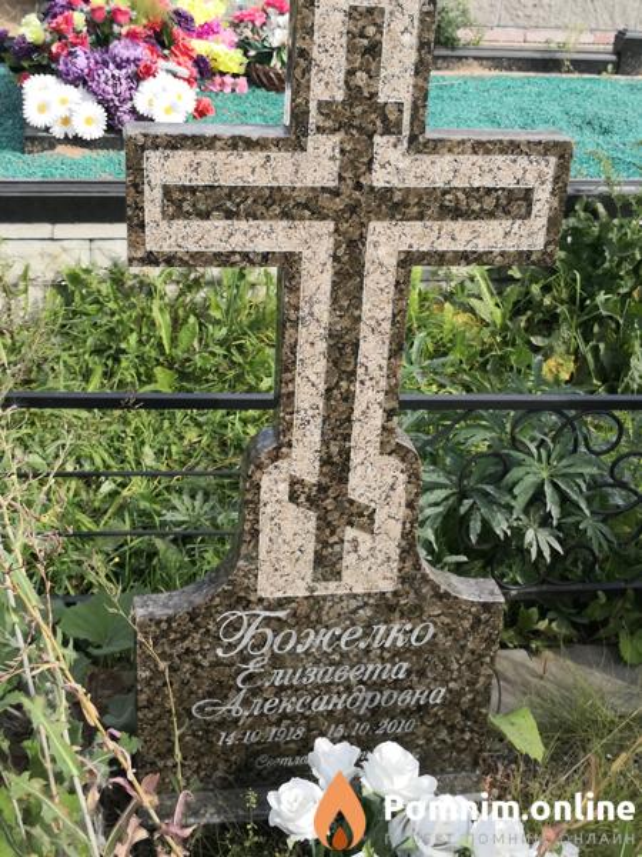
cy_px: 428
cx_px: 321
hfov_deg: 31.5
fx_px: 1138
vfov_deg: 41.2
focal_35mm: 46
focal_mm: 3.95
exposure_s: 1/1100
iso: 50
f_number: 1.6
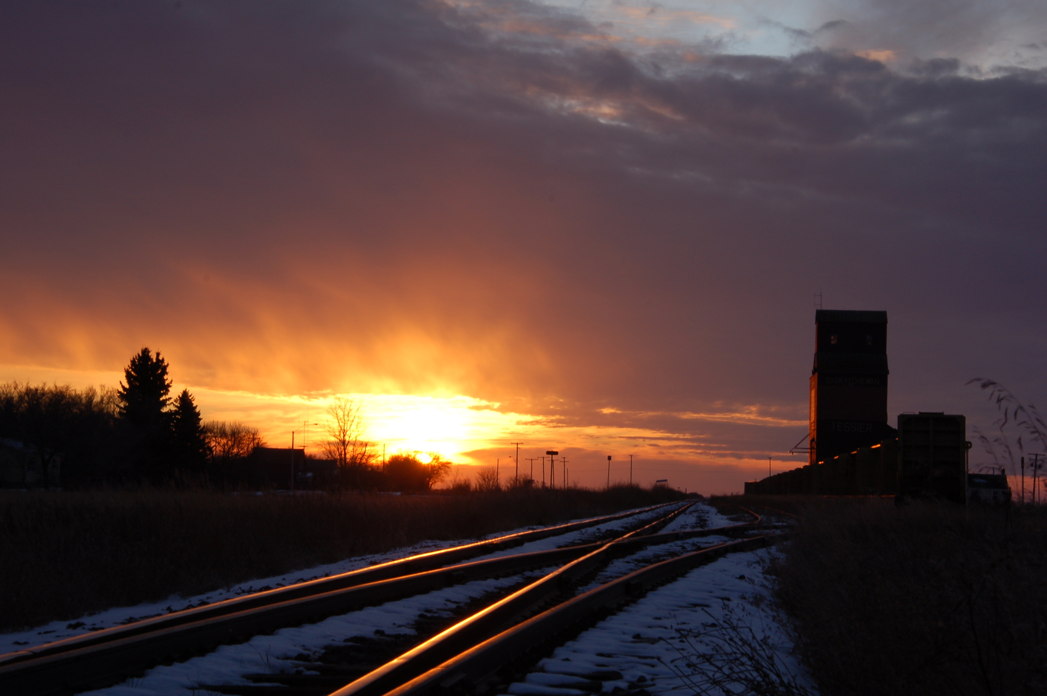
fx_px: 2266
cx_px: 524
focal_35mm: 78
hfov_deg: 26.0
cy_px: 348
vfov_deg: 17.5
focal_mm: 52
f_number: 16
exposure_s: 1/50
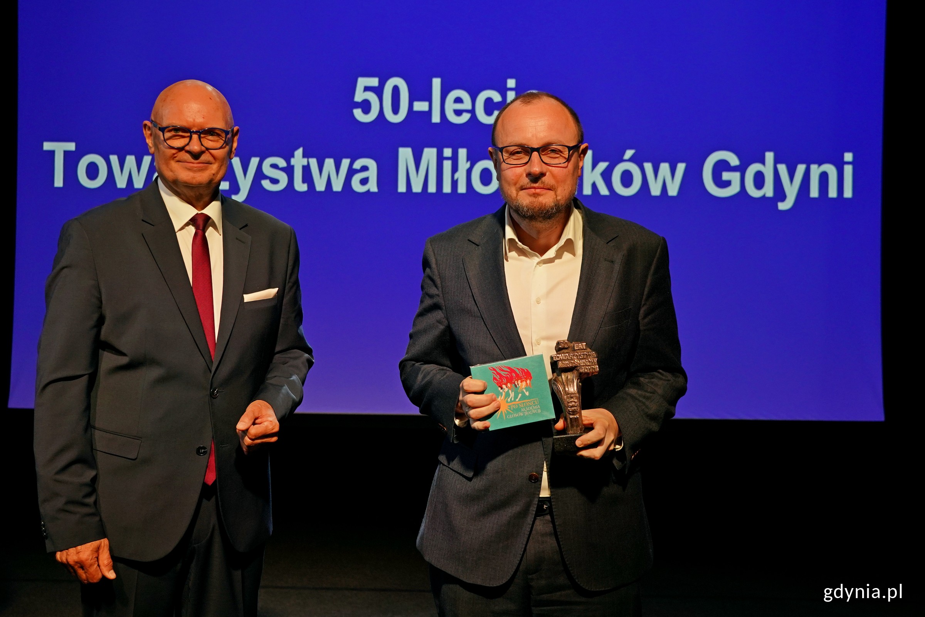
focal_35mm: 36
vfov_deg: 36.9
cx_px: 462
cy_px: 308
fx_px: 925
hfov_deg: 53.1
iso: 1000
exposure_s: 1/160
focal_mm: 36
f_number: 4.5
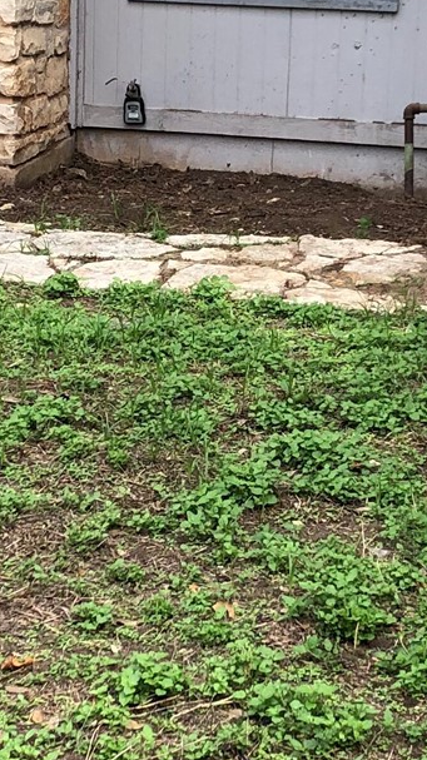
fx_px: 2075
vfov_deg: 20.7
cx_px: 194
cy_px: 309
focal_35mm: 103
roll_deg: -2.4
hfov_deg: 11.7
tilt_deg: -9.1
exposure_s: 1/522
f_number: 1.8
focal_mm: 3.99
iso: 20
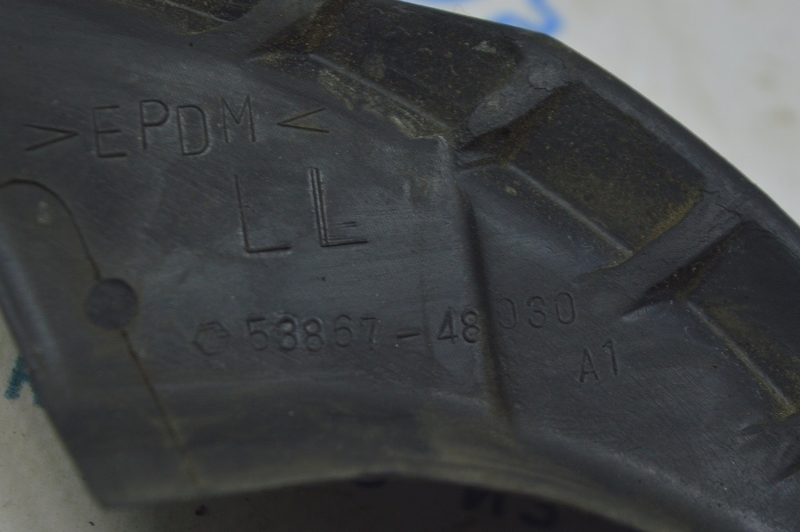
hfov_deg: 24.6
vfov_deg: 16.5
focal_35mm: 82
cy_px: 266
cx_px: 400
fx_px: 1832
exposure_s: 1/40
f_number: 5.6
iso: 400
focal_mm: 55
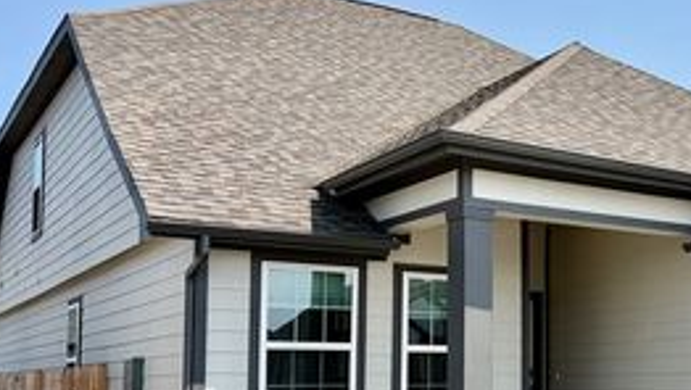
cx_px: 617
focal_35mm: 54
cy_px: 310
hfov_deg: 36.2
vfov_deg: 22.0
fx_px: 990
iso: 50
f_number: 1.6
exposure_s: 1/3125
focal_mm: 5.96
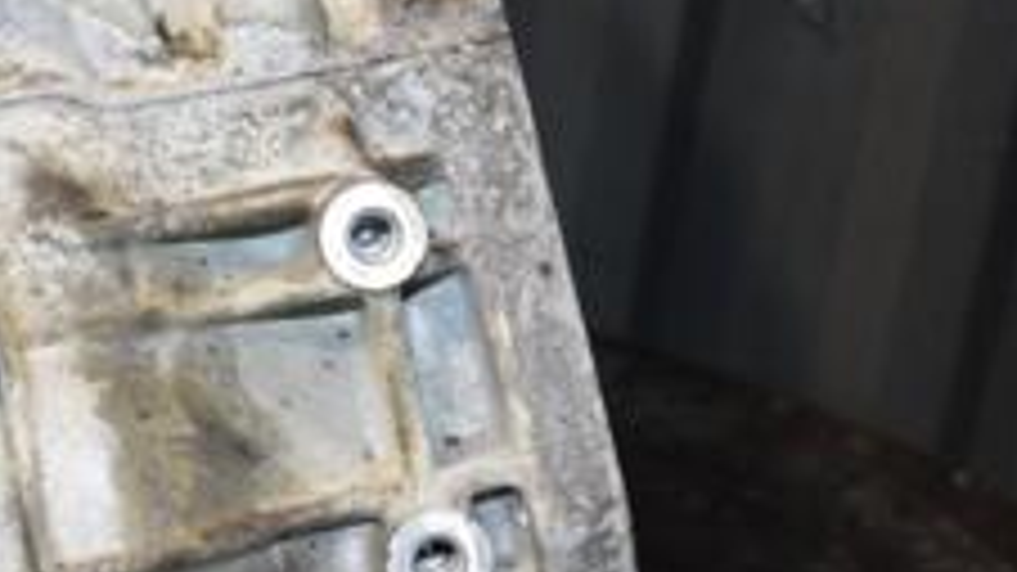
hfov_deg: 16.9
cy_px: 275
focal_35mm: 125
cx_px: 45
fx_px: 3370
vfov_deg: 9.7
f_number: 5
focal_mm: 30
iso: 800
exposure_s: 1/60
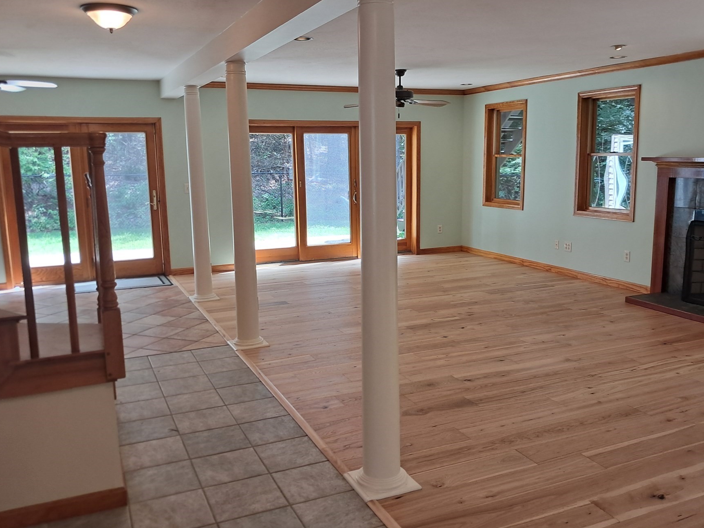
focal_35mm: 32
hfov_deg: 56.7
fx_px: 651
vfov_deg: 44.2
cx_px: 385
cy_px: 270
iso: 100
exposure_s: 1/60
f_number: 1.8
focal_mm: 4
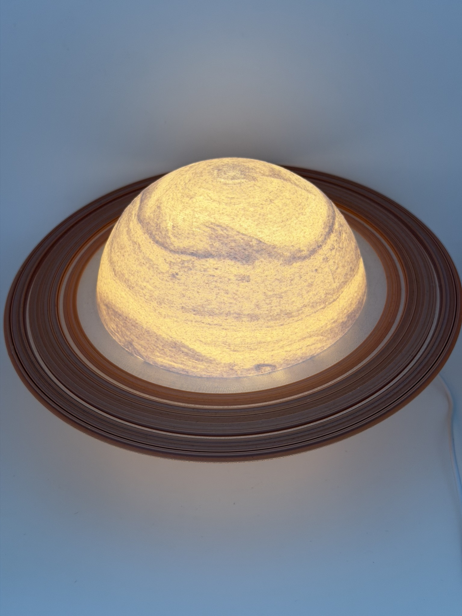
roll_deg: -0.5
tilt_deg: -32.4
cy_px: 308
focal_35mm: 48
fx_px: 854
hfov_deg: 30.3
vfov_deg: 39.7
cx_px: 231
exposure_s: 1/121
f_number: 1.78
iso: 100
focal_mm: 6.76
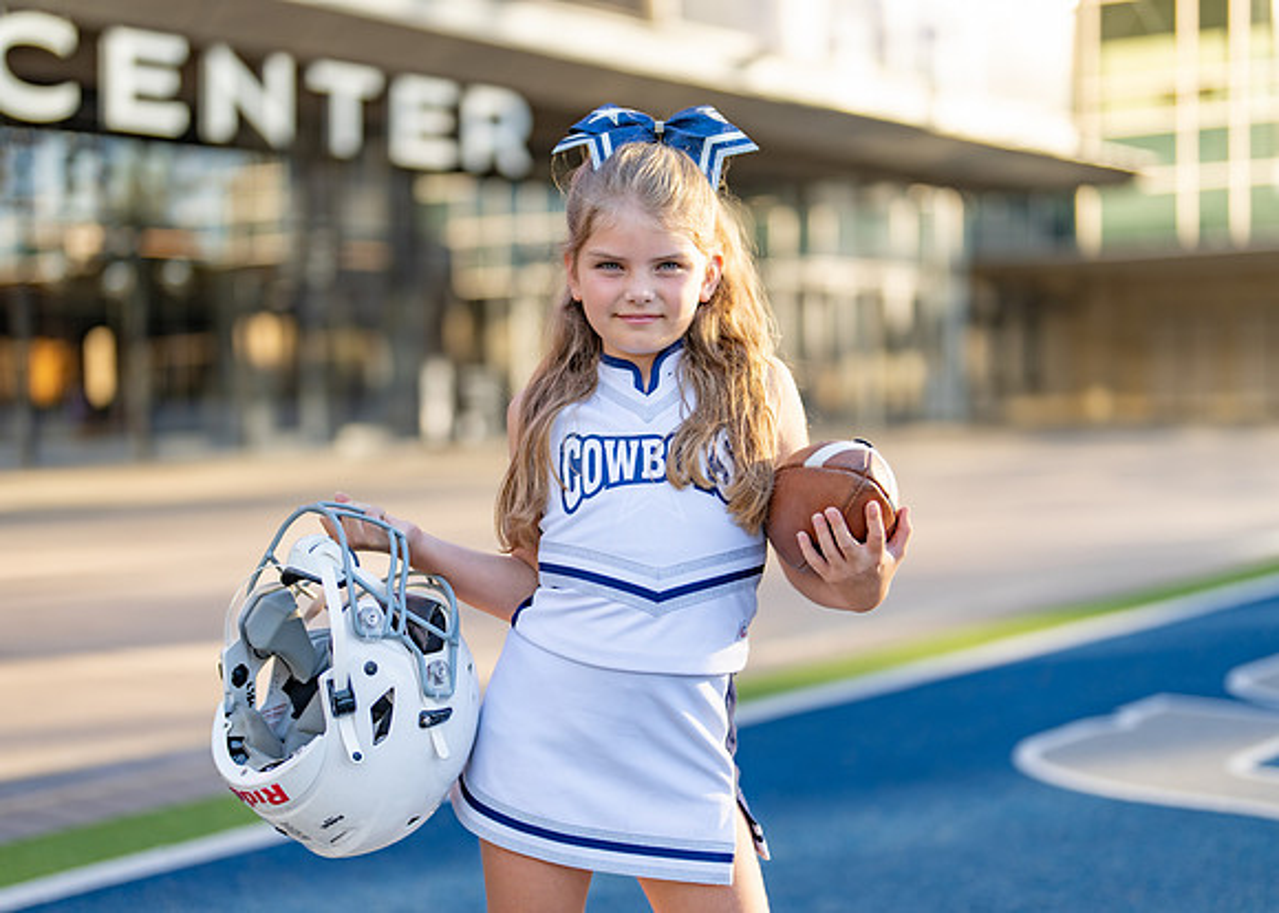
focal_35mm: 57
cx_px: 615
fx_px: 2054
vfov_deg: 25.1
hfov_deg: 34.6
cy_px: 487
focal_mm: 50
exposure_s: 1/1600
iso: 100
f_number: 1.2
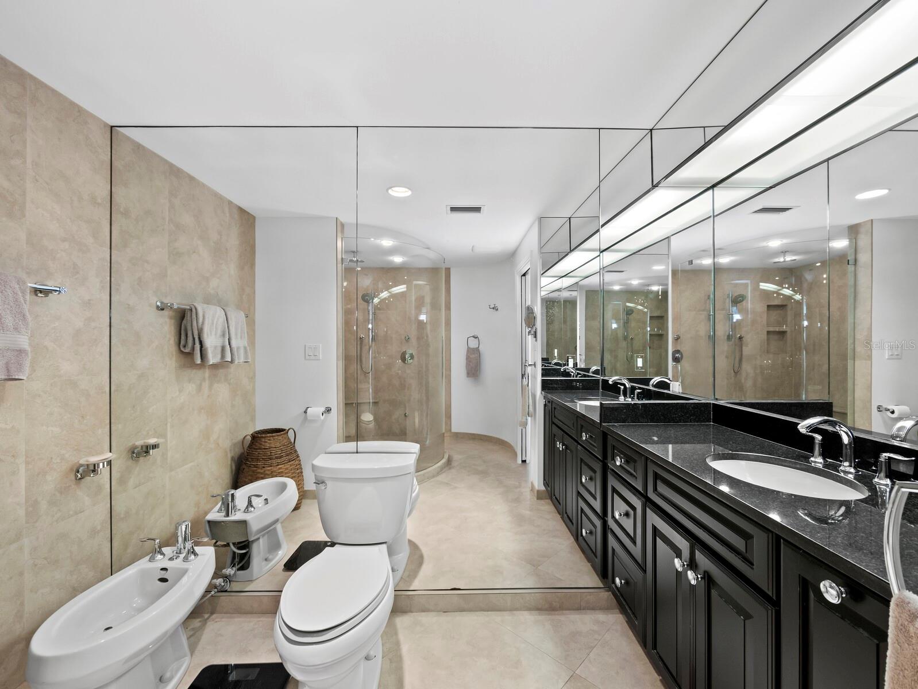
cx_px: 459
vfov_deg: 85.7
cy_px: 344
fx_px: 371
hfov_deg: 102.0
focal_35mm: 14
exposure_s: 1/3
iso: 400
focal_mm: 7
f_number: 7.1
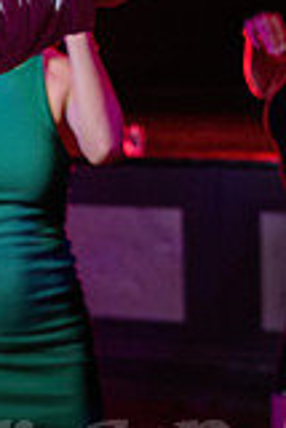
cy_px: 48
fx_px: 1510
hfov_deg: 10.6
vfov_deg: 15.9
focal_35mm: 127
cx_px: -52
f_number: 3.2
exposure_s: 1/80
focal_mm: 32
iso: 1000
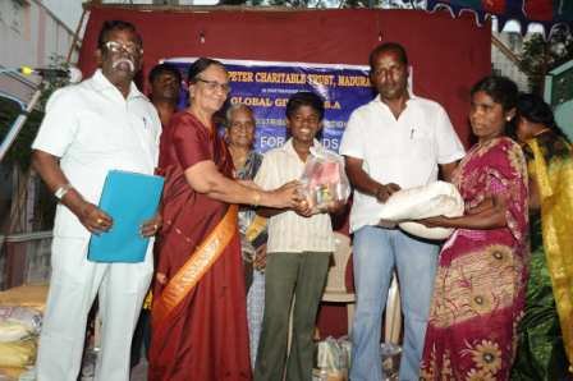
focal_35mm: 40
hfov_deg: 48.5
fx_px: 636
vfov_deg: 33.4
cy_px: 190
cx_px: 286
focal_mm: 40
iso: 400
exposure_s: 1/160
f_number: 5.6
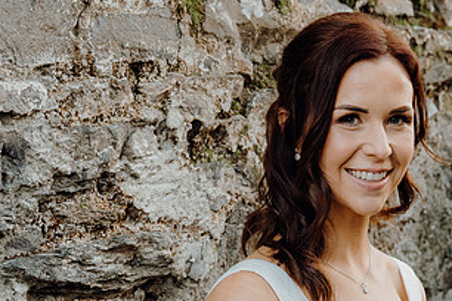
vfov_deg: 10.9
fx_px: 1569
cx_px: 390
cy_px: 271
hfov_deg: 16.2
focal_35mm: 125
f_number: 3.5
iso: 640
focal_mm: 44
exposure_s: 1/200
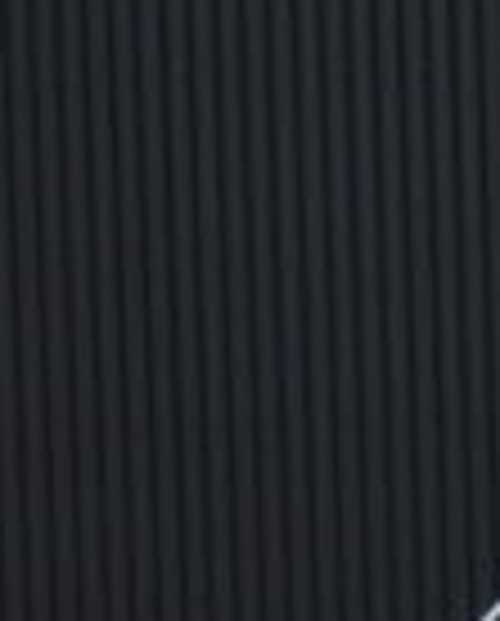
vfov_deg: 8.7
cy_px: 886
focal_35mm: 216
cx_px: 1288
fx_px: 3982
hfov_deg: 6.7
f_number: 10.1
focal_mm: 9.2
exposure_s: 1/400
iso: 100
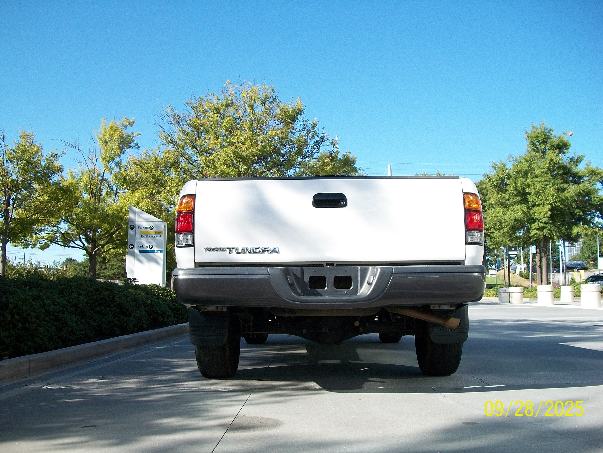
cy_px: 227
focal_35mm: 33
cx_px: 305
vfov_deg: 42.9
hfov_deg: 55.4
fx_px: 575
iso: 80
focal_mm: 5.7
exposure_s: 1/640
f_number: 2.9
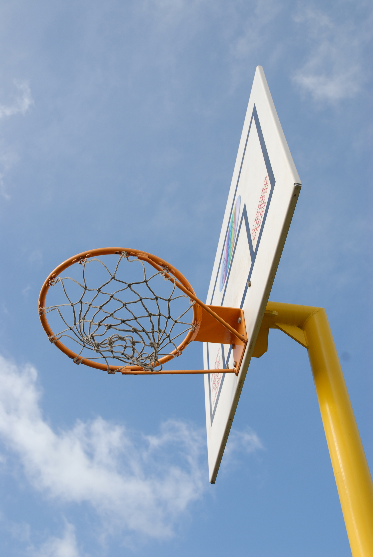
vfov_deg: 47.9
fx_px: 628
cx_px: 186
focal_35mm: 40
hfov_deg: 33.1
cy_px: 278
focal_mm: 27
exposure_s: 1/200
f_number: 5.6
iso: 100
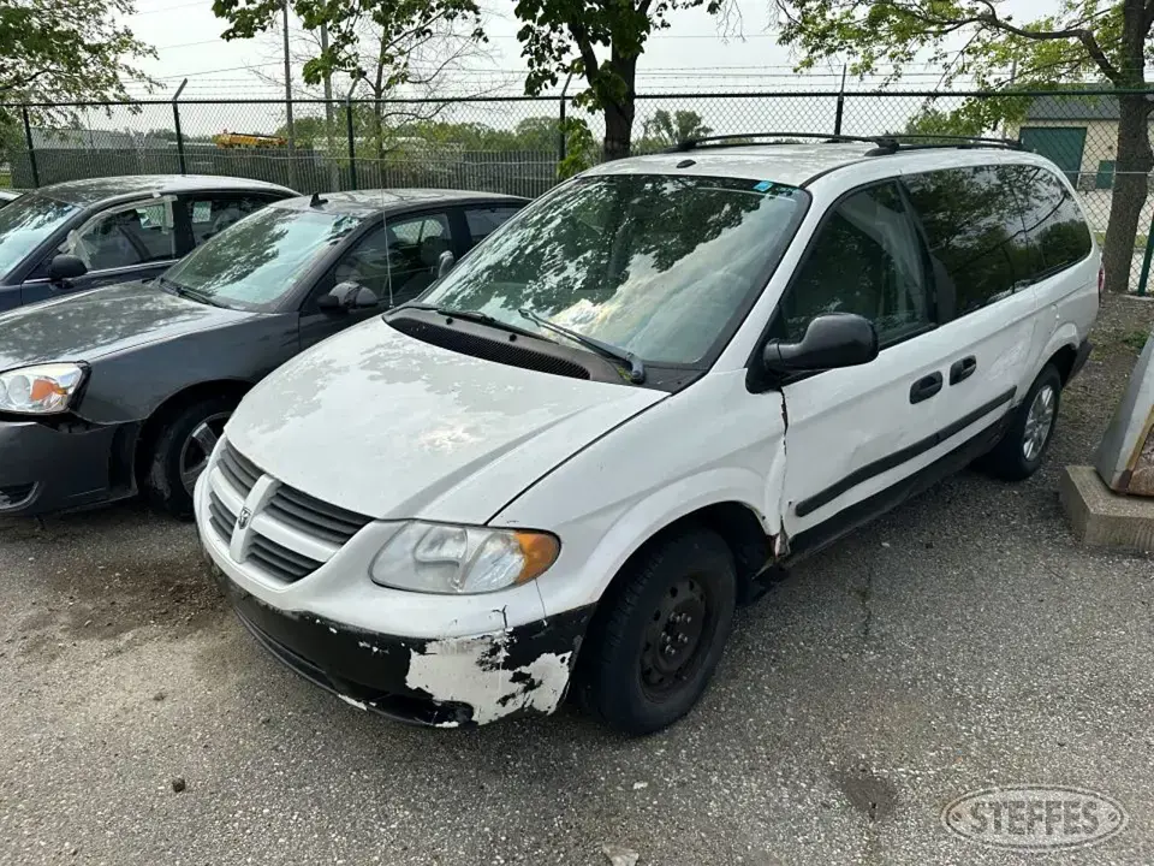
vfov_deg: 56.8
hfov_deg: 71.6
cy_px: 433
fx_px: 800
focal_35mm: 24
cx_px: 577
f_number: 1.78
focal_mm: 6.86
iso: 80
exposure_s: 1/4762
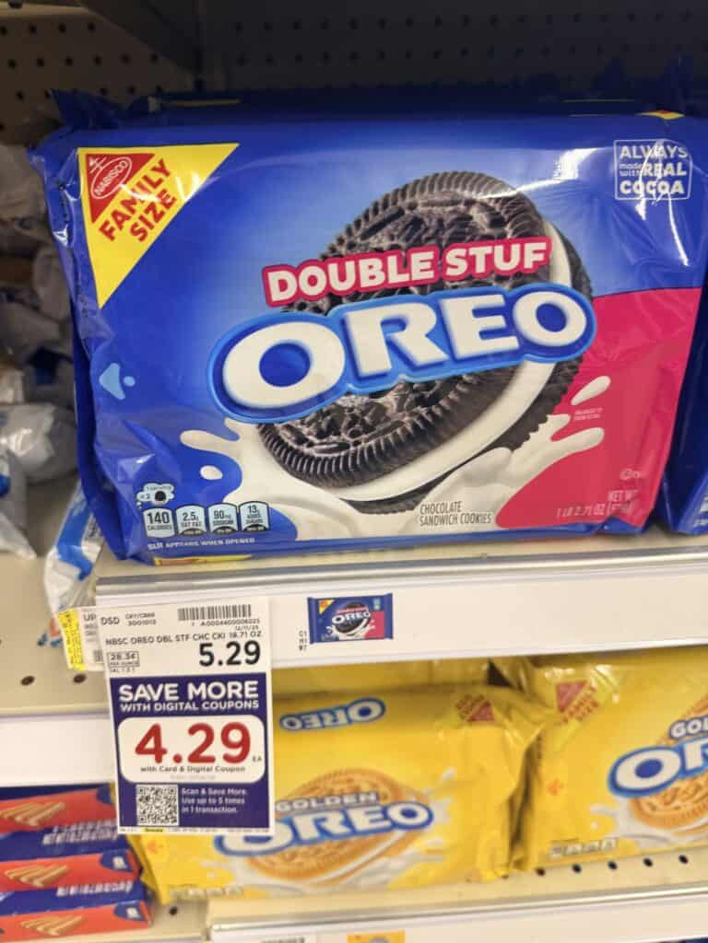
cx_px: 354
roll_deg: -0.1
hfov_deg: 56.8
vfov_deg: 71.6
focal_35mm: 24
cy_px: 472
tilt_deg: -35.5
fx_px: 654
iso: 160
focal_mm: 6.76
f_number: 1.78
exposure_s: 1/64
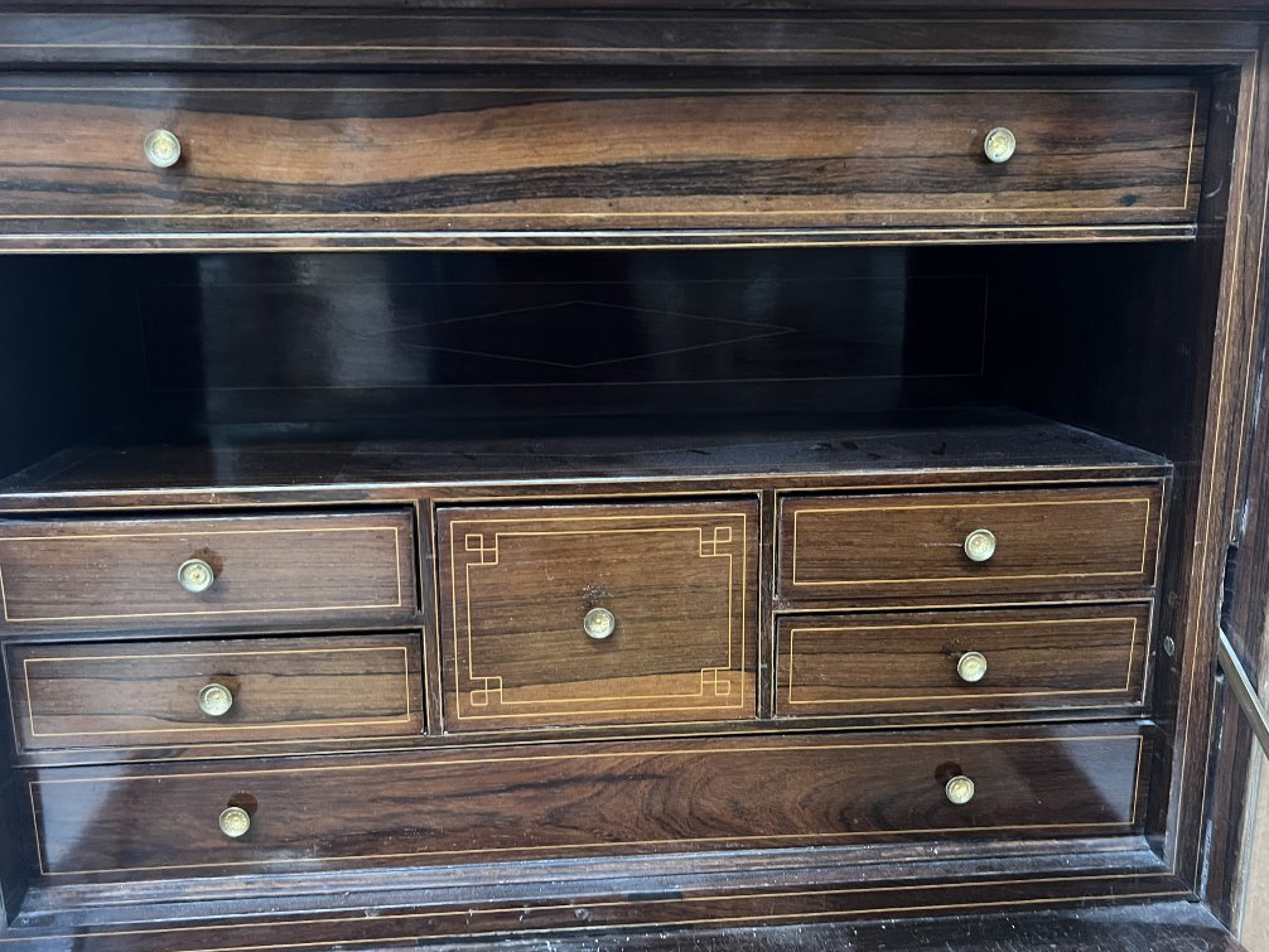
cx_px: 604
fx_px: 1137
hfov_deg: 58.3
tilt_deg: -13.6
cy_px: 493
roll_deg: +1.5
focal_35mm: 31
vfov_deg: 45.5
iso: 640
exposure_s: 1/34
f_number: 1.5
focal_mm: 5.7
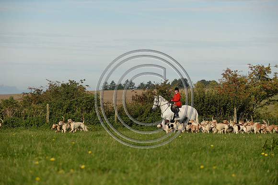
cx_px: 139
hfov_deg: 12.8
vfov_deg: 8.6
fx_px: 1235
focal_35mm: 160
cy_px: 92
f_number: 5
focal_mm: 160
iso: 200
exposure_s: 1/1250
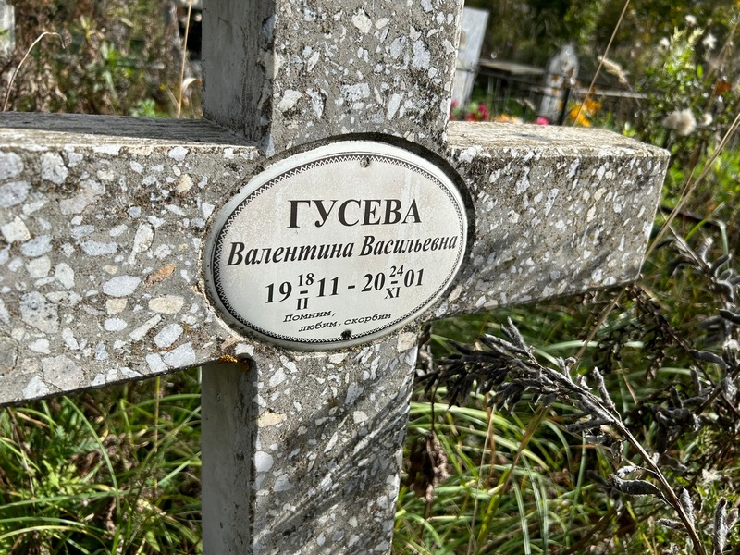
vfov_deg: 53.1
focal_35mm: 26
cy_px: 278
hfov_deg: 67.3
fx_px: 556
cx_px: 370
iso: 50
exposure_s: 1/2762
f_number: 1.5
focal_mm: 5.7
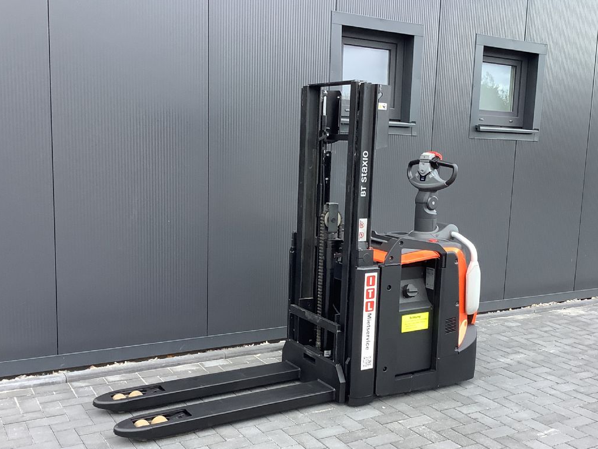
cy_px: 250
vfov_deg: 36.8
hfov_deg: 47.8
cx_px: 326
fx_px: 674
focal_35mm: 39
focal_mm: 3.3
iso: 125
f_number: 2.4
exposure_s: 1/60
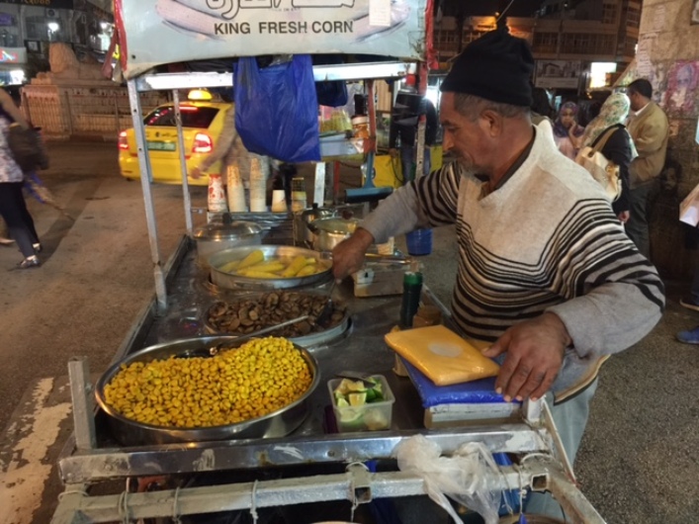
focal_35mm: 29
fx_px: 585
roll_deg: -2.0
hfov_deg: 61.7
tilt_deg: -14.7
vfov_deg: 48.2
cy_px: 262
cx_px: 350
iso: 80
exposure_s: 1/4
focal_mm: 4.15
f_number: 2.2
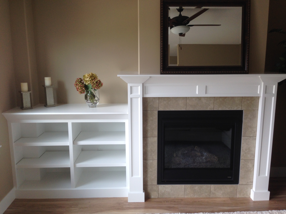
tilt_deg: -10.6
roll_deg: -0.1
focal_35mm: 33
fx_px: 273
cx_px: 143
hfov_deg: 55.4
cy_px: 107
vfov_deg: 42.9
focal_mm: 4.12
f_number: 2.4
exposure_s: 1/60
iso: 64
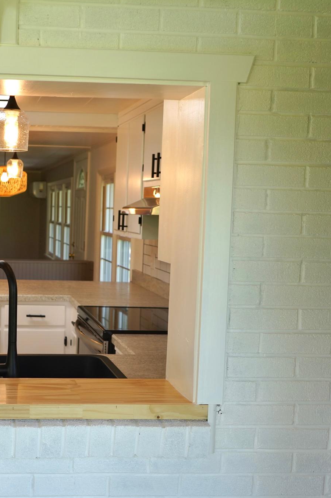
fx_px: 648
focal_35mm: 47
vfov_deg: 41.9
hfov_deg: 27.3
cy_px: 249
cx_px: 15
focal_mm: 31
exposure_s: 1/160
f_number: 4
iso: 250
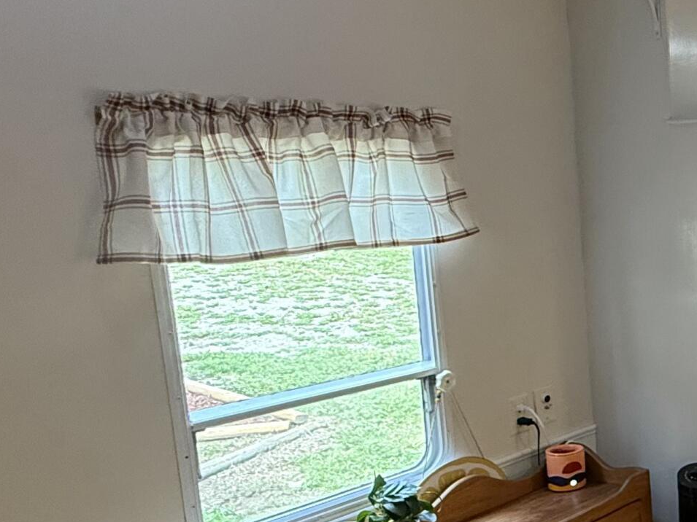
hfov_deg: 32.6
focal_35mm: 44
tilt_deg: -8.8
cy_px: 313
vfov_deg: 32.8
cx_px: 899
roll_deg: +1.0
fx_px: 886
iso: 400
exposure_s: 1/60
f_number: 2.2
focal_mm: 2.22
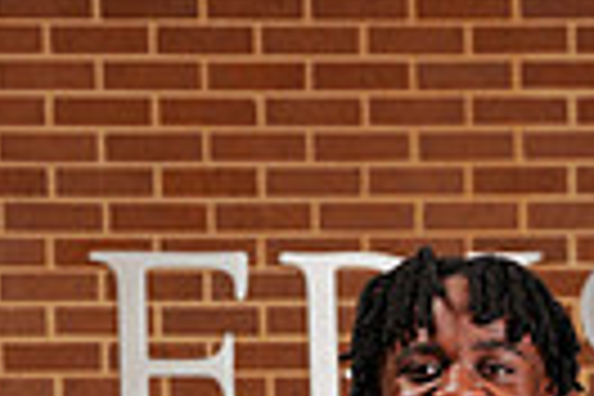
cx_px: 495
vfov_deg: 3.8
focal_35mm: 352
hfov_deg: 5.8
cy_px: 958
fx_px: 5808
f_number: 8
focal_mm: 103
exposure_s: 1/200
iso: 320
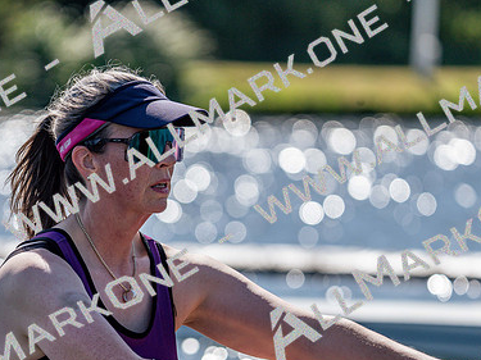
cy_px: 245
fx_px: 6695
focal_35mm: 482
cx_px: 160
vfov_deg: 3.1
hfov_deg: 4.1
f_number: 6.3
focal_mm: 324
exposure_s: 1/2000
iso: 200
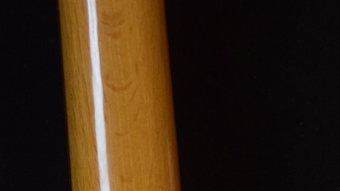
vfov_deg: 4.8
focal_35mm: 233
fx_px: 2099
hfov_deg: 9.3
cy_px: 713
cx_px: 155
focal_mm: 34
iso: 1600
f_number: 4.5
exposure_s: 1/60
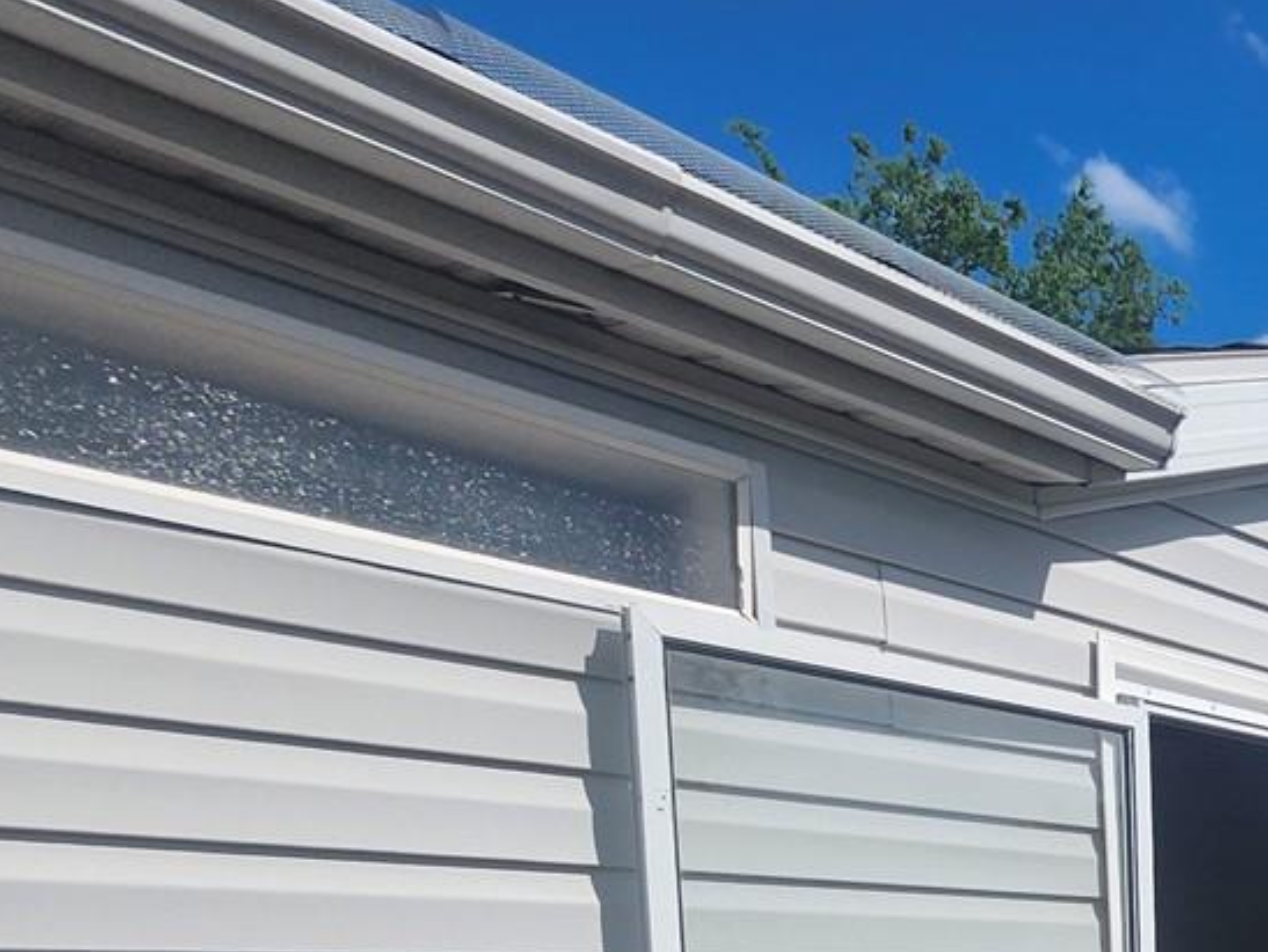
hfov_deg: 33.7
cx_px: 1685
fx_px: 1393
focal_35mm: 38
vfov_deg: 30.7
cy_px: 1200
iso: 40
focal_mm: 1.74
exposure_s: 1/2789
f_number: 2.2
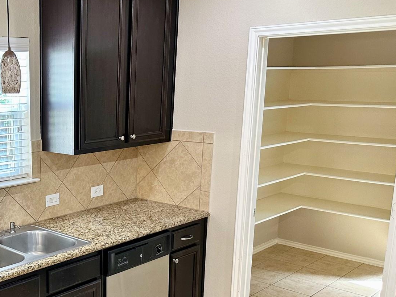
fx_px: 515
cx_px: 27
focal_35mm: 45
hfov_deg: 38.6
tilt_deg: -14.6
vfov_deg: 31.9
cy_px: 198
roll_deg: +0.8
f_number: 1.78
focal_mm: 6.86
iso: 200
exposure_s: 1/60
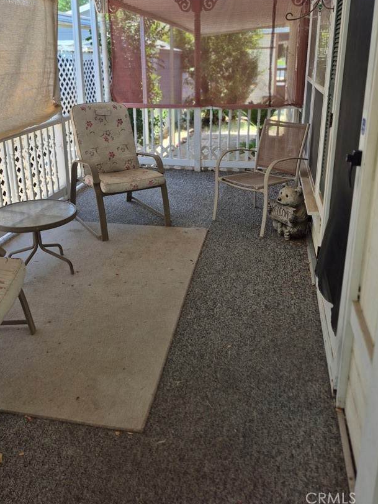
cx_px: 173
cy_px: 189
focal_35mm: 29
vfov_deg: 60.8
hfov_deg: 48.2
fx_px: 422
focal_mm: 5.4
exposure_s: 1/190
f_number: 1.8
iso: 25
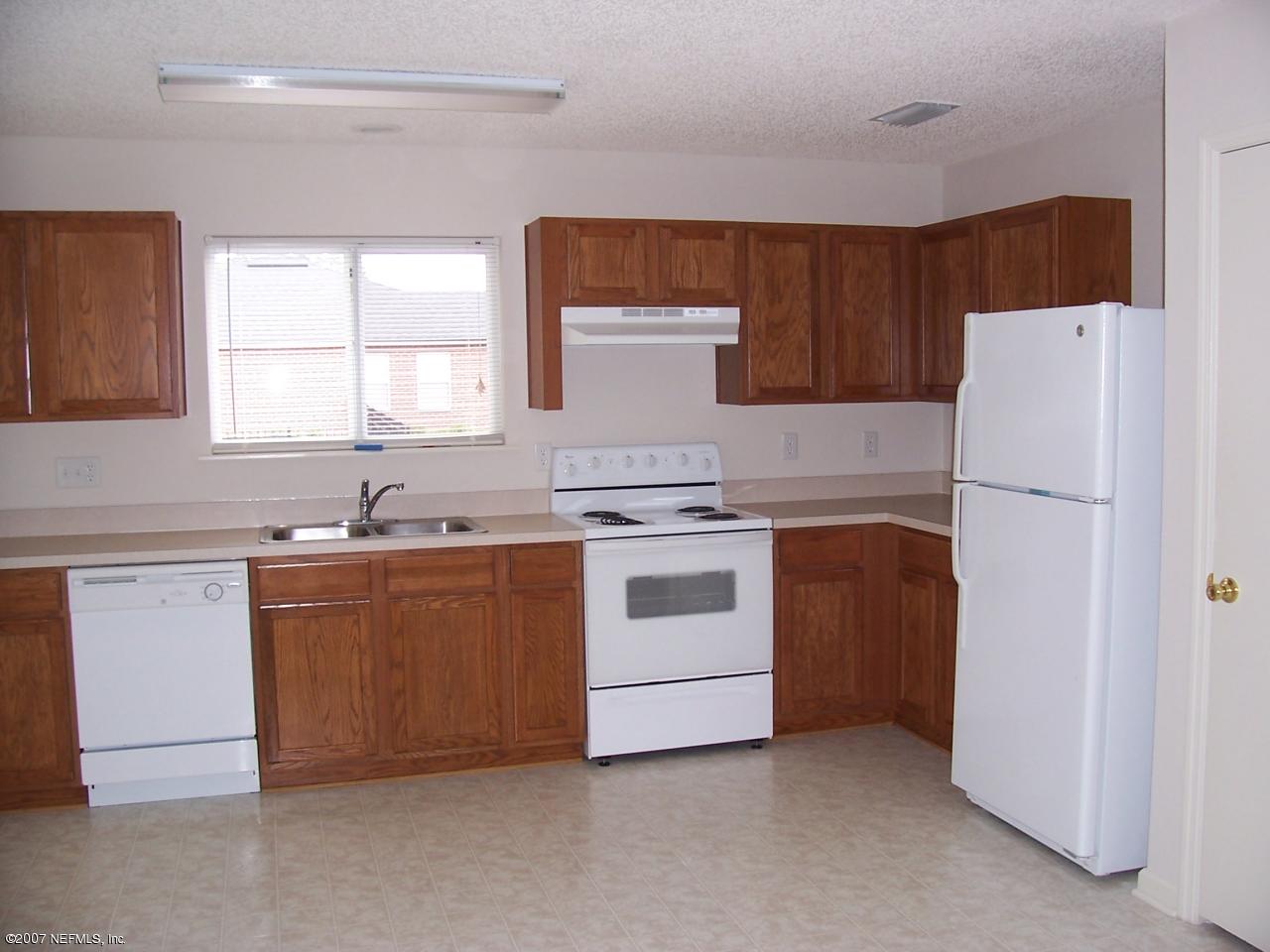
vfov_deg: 41.8
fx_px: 1247
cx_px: 635
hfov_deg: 54.0
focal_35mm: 34
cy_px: 476
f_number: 2.7
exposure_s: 1/60
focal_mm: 5.6
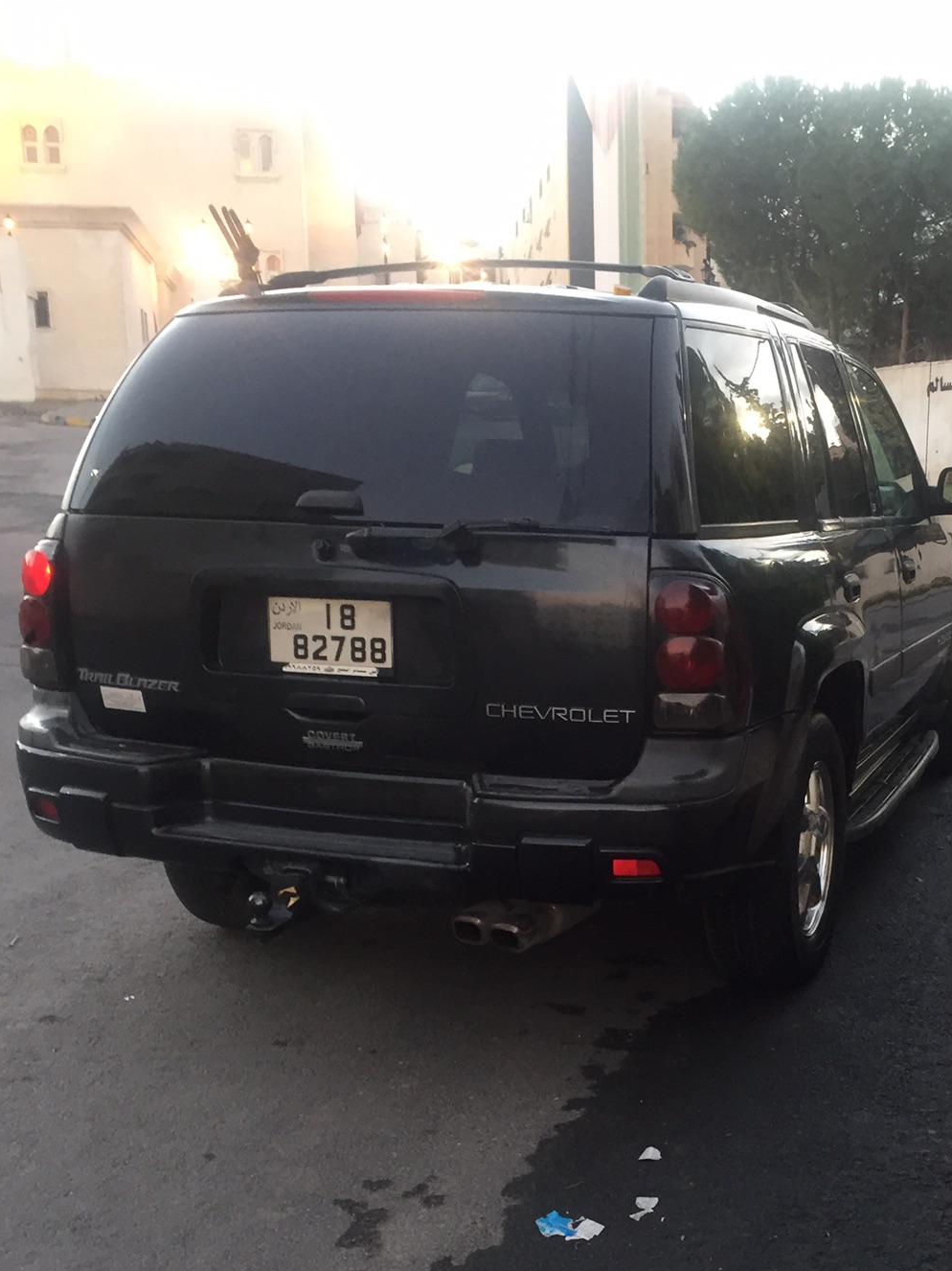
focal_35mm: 42
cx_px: 669
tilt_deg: -12.1
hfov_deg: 33.9
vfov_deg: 43.9
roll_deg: +0.3
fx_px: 1541
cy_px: 884
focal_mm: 4.15
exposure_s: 1/33
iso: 125
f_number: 2.2
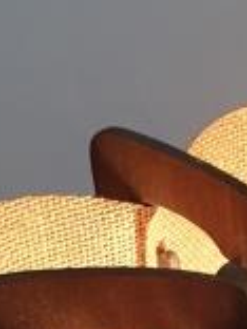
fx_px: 1627
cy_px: 456
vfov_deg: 11.2
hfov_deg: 8.4
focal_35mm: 171
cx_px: 405
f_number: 2.4
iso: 64
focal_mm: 4.3
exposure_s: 1/50
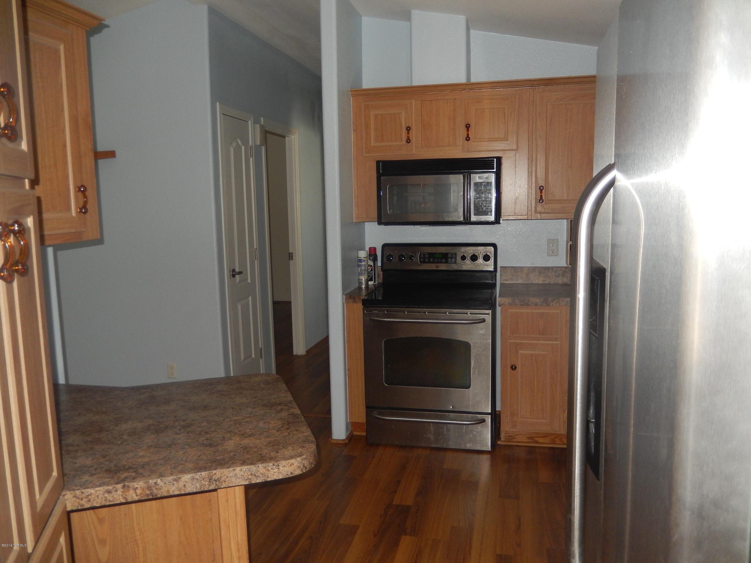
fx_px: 607
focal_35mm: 28
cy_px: 282
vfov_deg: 49.7
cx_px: 376
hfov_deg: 63.4
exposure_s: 1/30
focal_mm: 5.1
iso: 200
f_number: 3.6
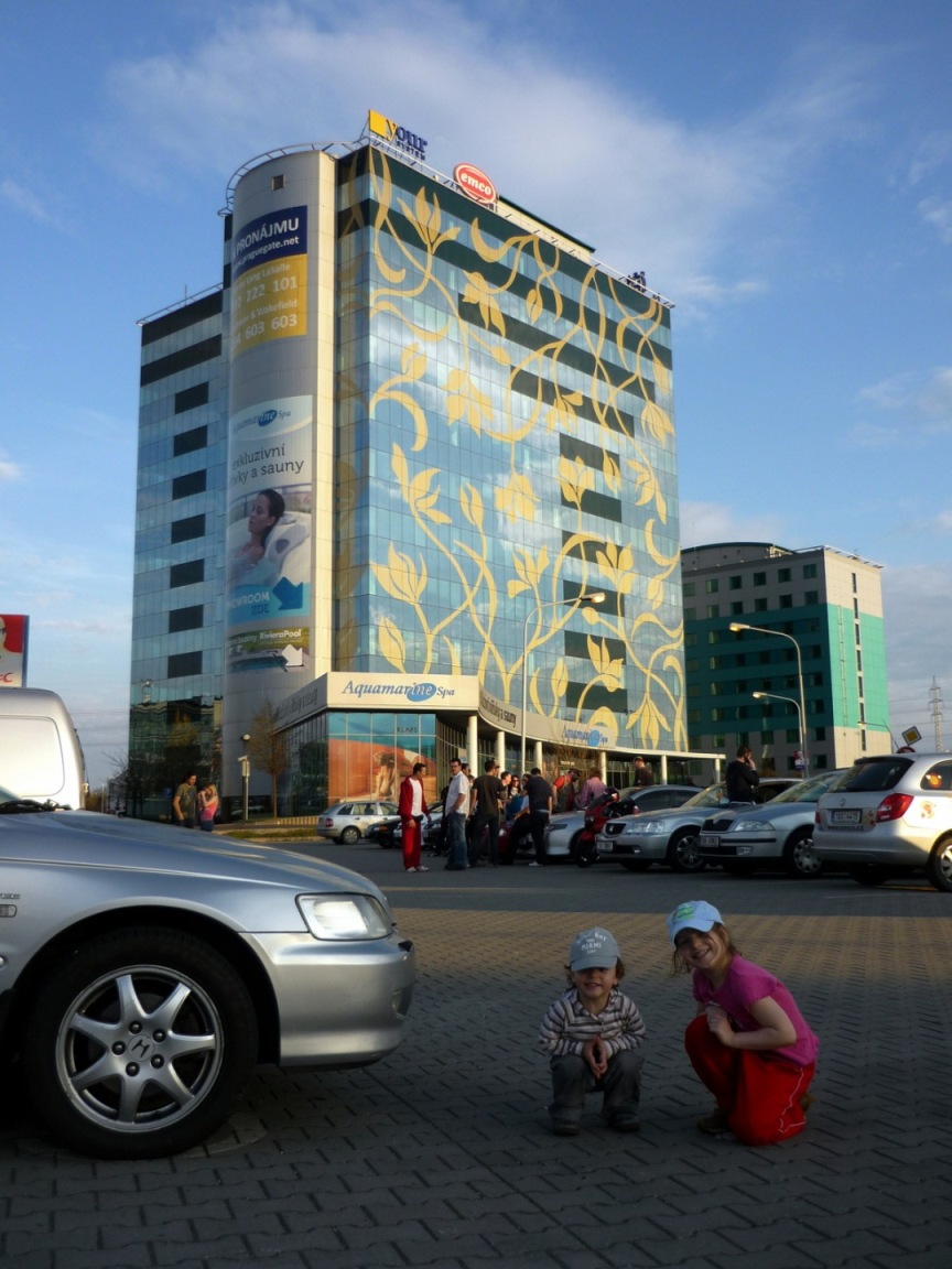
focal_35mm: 33
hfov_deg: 42.9
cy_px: 634
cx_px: 476
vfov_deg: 55.4
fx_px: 1210
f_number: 2.8
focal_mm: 5.5
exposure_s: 1/640
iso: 100
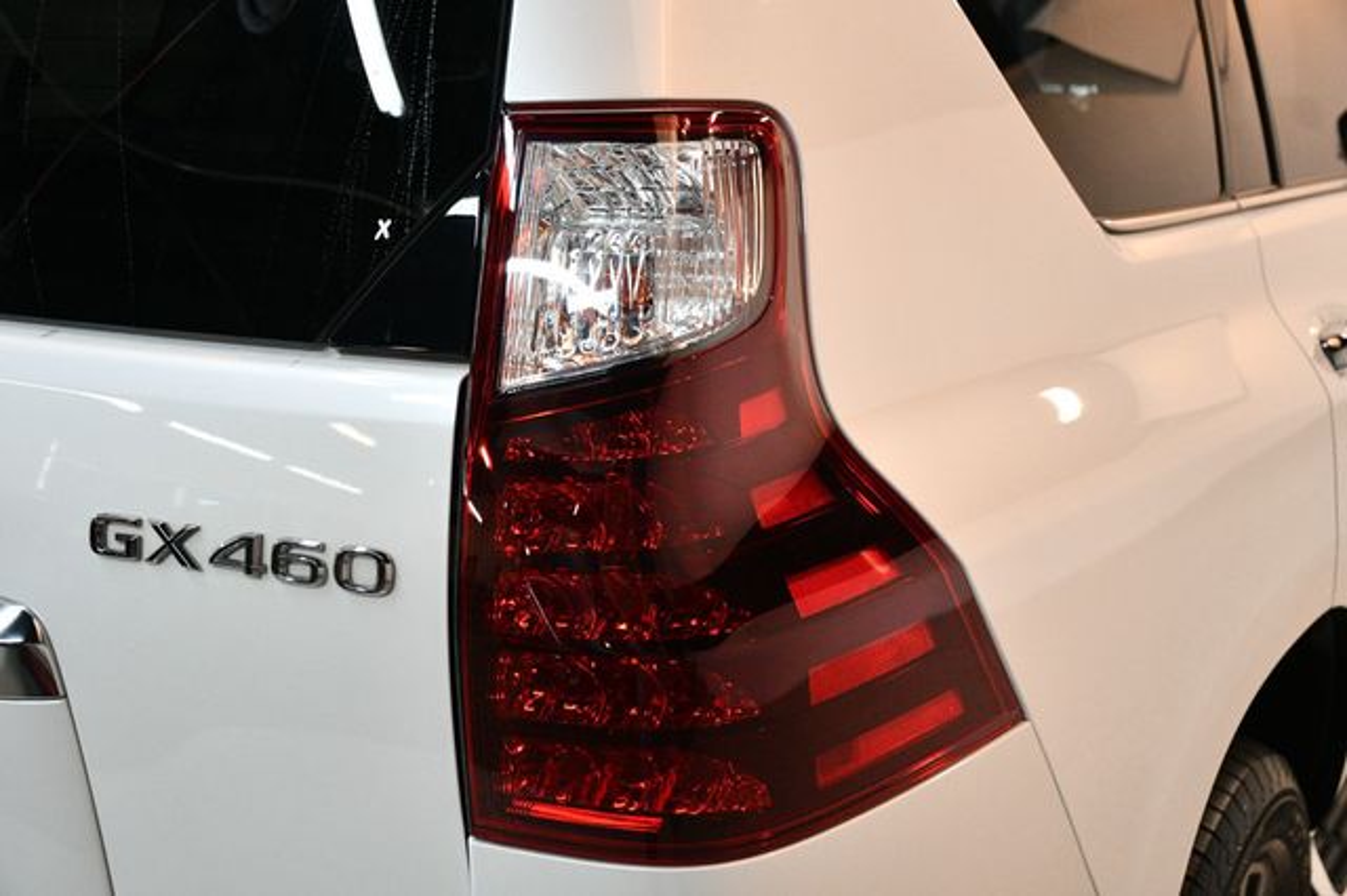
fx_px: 1496
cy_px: 448
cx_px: 674
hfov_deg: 48.5
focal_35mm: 40
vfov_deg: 33.4
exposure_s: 1/125
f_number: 4
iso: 1800
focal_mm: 27
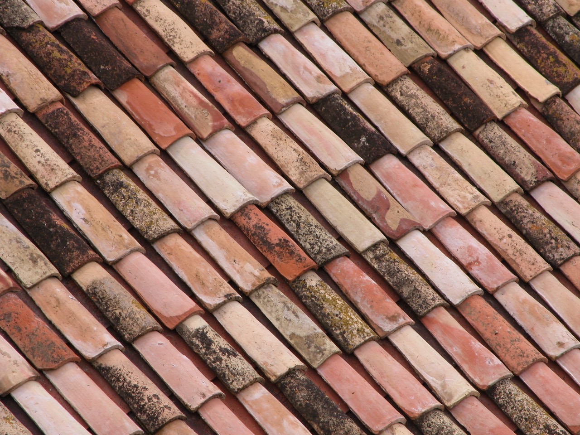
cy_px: 218
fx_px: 4624
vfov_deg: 5.4
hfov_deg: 7.2
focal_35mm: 276
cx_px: 290
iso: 100
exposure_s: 1/373
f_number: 5.9
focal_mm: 71.2
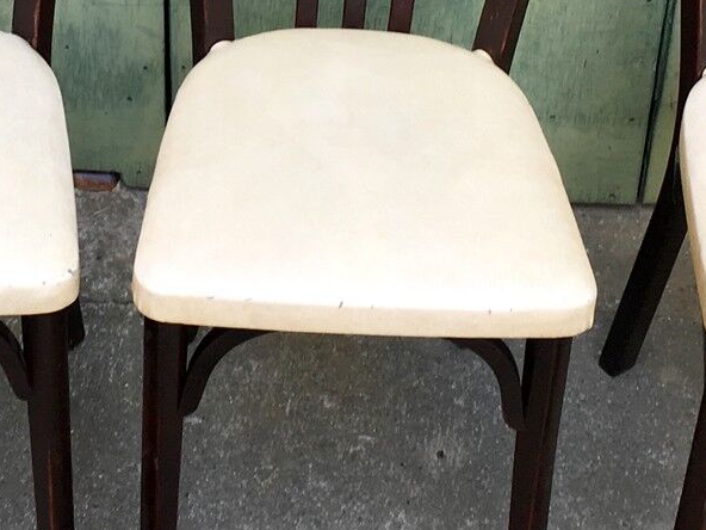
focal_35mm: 98
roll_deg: +2.7
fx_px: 1999
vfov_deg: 14.9
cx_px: 119
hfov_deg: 19.8
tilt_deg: -34.5
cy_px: 18
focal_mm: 4.15
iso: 25
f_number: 2.2
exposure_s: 1/50
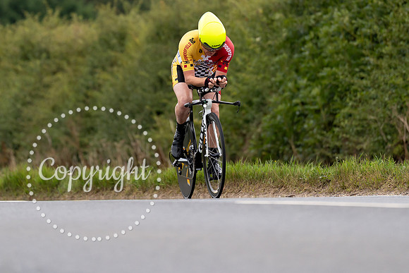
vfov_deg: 3.9
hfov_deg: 5.8
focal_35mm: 355
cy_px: 62
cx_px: 190
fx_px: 4030
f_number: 2.8
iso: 640
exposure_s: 1/800
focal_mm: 200
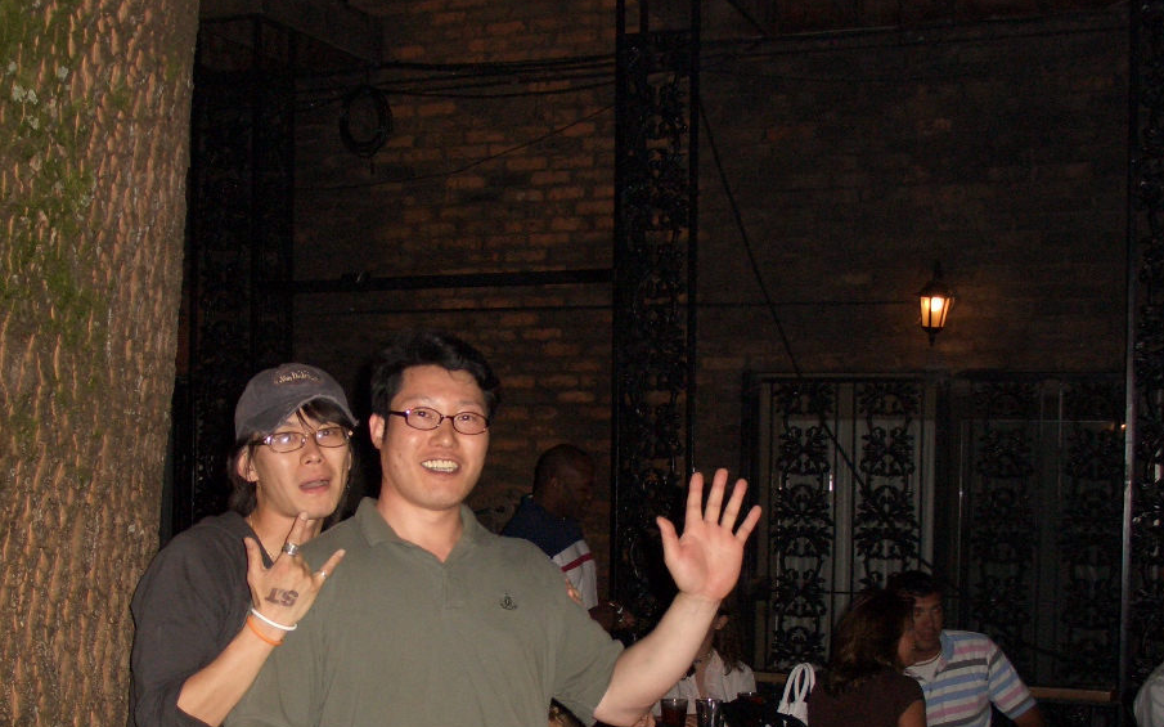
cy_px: 569
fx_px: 1712
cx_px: 370
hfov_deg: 37.1
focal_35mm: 54
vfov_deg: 23.6
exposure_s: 1/60
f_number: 2.9
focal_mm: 7.8
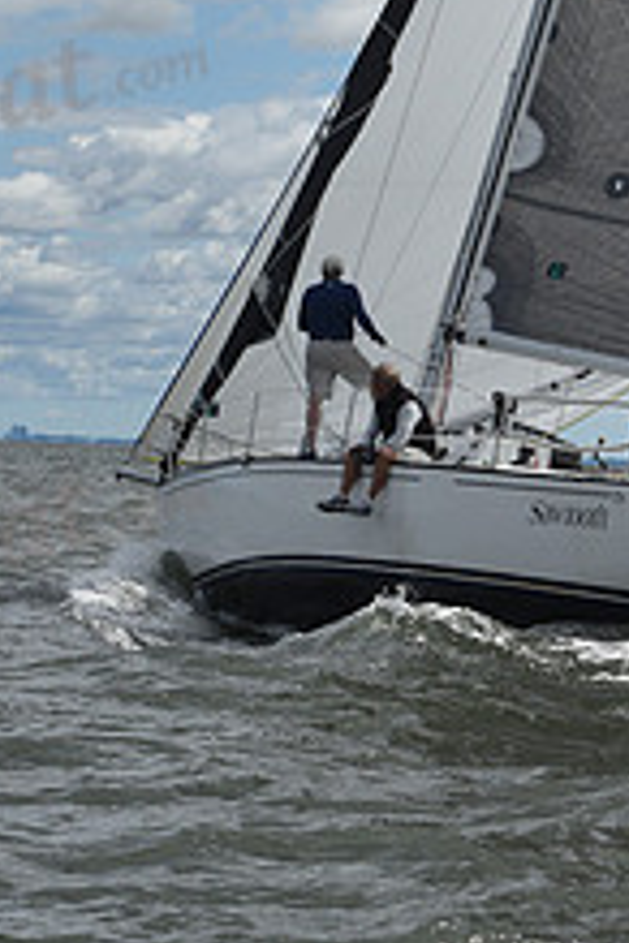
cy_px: -159
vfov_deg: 10.9
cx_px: 433
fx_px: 4848
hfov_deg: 7.4
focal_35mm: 185
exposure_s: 1/800
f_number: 11
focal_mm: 70
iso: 250
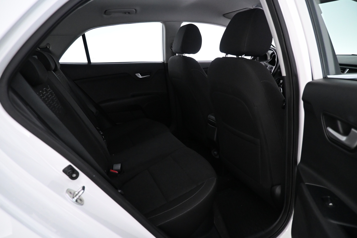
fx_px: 238
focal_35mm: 24
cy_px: 119
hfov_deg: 73.7
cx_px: 178
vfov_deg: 53.1
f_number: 4
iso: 4000
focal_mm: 16
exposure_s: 1/60
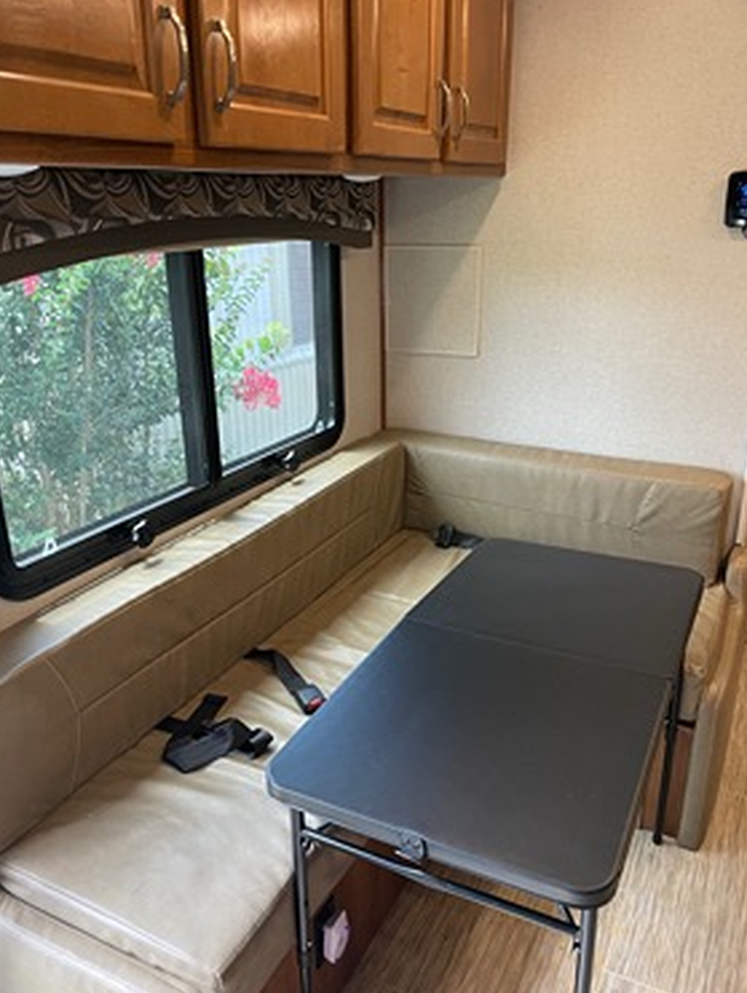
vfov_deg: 63.4
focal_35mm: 28
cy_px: 519
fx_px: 804
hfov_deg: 49.8
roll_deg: +2.1
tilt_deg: -21.7
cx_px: 383
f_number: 1.6
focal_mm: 4.2
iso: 160
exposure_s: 1/60
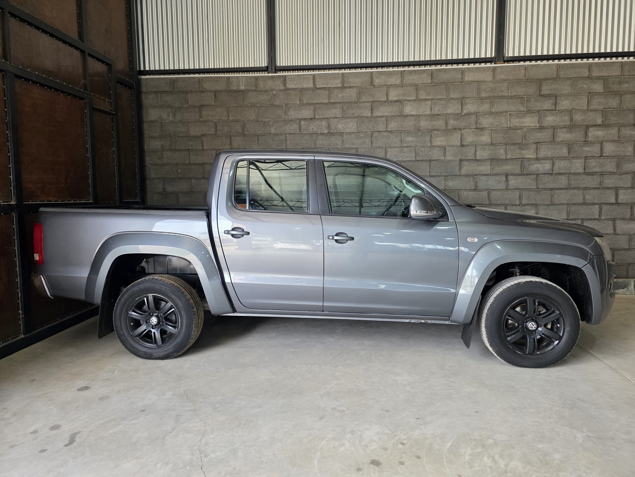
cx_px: 318
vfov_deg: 58.9
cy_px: 238
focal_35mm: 23
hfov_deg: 73.9
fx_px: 422
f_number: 1.7
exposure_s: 1/180
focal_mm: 6.3
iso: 160
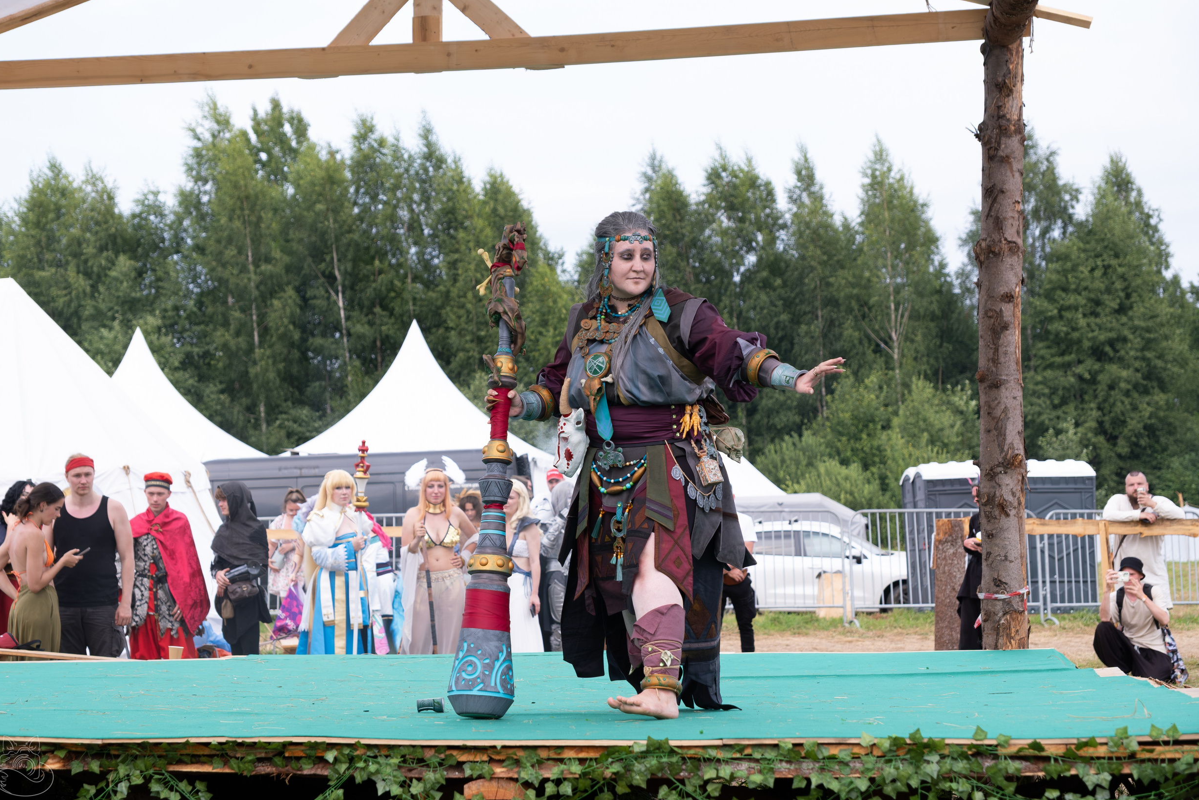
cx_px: 591
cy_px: 402
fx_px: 2232
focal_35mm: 67
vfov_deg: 20.3
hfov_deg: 30.1
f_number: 3.6
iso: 320
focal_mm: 42.7
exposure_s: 1/1000
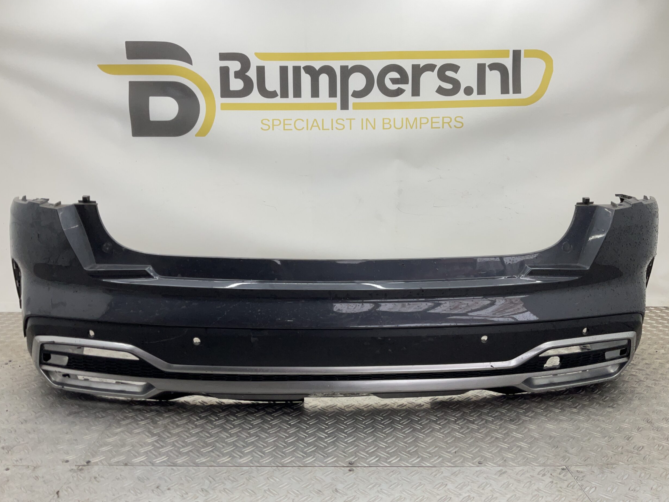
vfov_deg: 46.8
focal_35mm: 30
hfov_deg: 60.0
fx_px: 580
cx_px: 339
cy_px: 247
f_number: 1.8
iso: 25
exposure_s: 1/120
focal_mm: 3
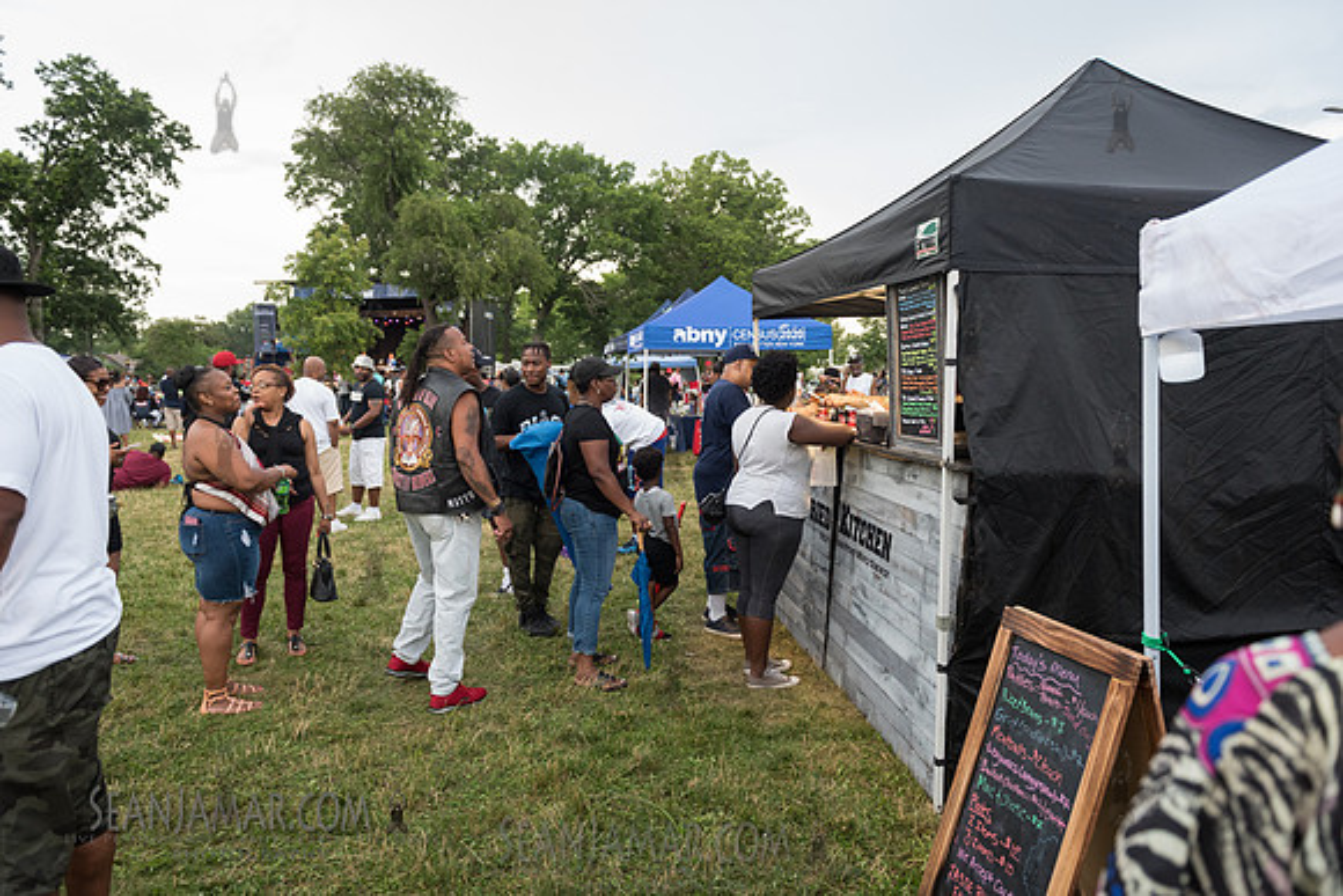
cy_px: 448
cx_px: 672
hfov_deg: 73.7
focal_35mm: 24
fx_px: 896
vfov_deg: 53.2
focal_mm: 24
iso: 1250
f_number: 3.5
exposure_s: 1/125
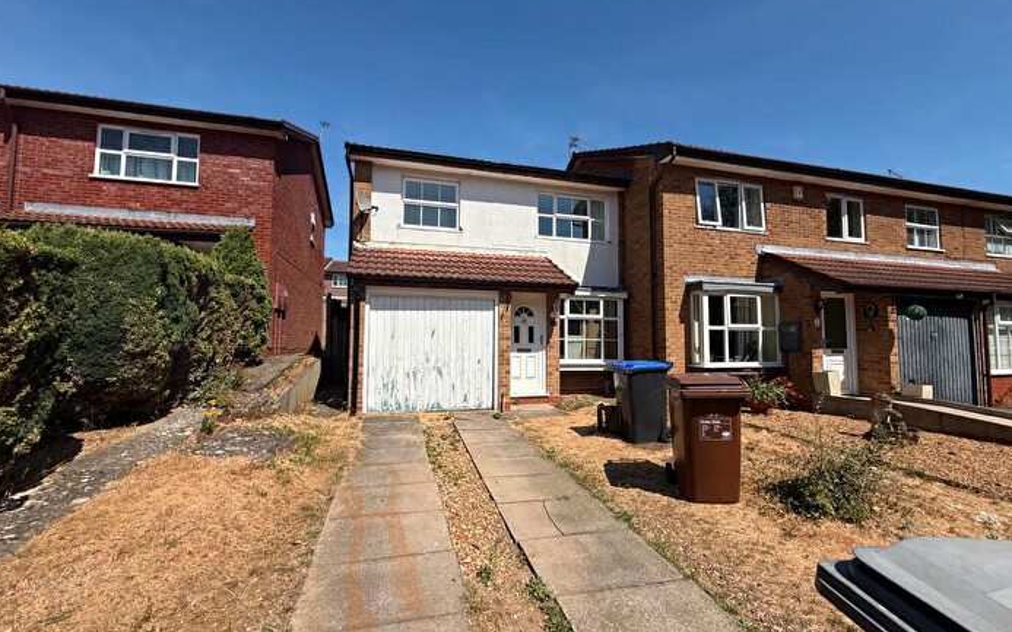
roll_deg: -0.5
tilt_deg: +4.6
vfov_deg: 74.8
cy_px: 317
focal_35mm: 15
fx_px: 414
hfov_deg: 101.5
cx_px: 502
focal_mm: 2.22
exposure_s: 1/3460
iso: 50
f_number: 2.2
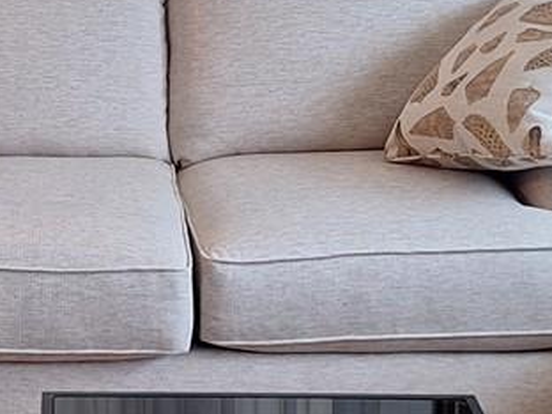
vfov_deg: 12.5
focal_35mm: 118
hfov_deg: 16.2
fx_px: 1882
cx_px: -42
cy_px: 74
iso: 125
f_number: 1.8
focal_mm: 5.54
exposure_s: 1/40
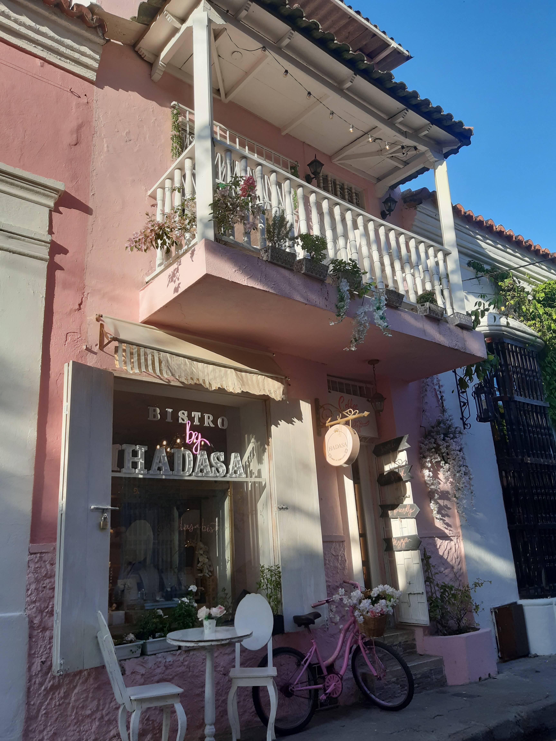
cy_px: 370
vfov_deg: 67.3
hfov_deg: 53.1
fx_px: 557
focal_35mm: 26
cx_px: 278
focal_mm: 3.92
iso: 40
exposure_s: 1/1053
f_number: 1.7
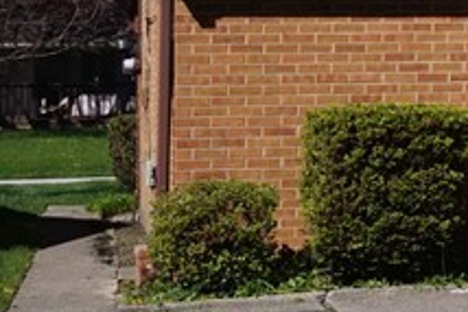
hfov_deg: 11.6
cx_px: 1050
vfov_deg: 9.0
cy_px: -22
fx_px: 1977
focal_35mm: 152
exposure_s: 1/100
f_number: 14
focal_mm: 20
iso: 100
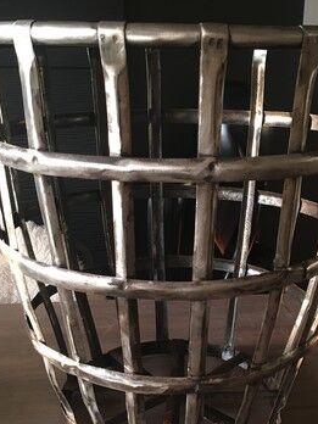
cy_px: 245
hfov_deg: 29.1
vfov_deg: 38.1
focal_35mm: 50
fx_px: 612
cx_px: 185
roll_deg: +0.4
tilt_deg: -16.5
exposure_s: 1/33
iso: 200
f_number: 2.2
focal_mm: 4.15
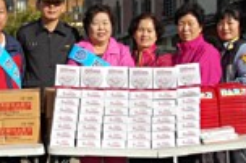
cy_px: 73
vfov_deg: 15.3
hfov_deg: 22.6
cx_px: 49
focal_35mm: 89
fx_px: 608
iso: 200
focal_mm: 18
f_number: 10
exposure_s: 1/400
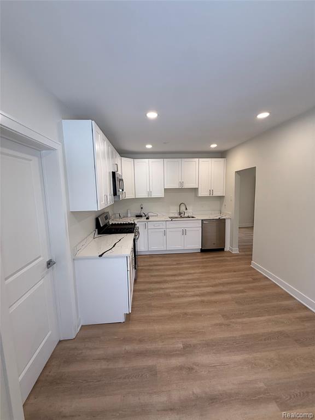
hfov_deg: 85.7
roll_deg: -0.2
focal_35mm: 14
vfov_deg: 102.1
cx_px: 158
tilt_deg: -2.6
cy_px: 210
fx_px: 170
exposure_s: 1/120
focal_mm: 2.22
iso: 100
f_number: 2.2
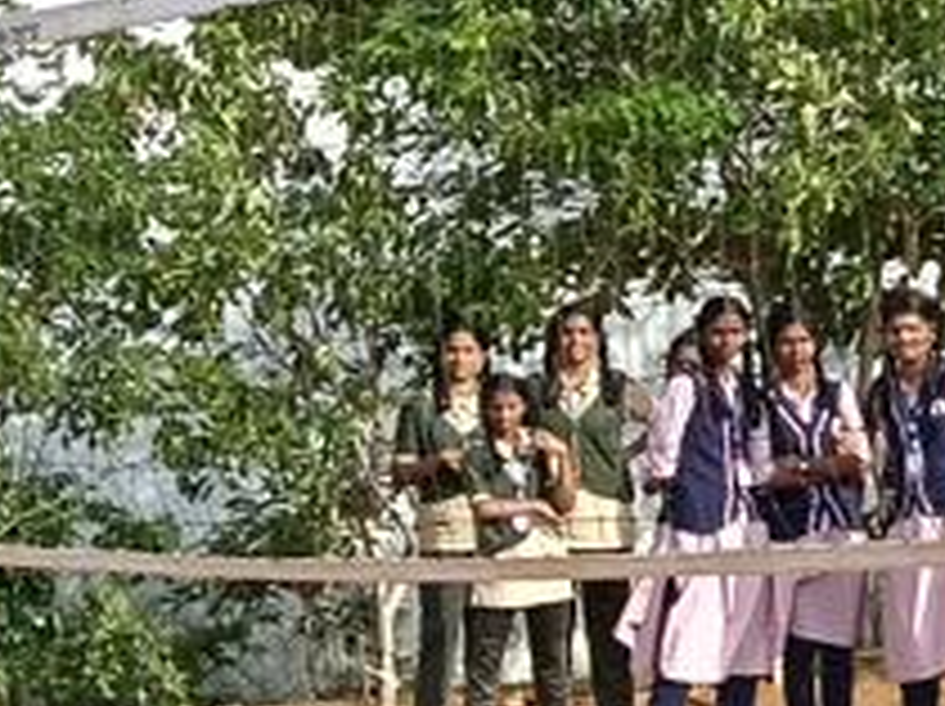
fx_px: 4390
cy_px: -36
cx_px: 1804
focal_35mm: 161
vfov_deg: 9.1
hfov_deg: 11.3
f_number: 1.8
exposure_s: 1/291
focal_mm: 3.98
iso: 50
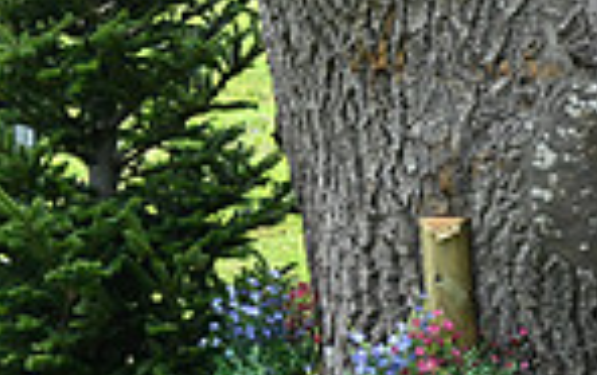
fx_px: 6176
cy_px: -329
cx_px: -553
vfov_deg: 3.5
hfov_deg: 5.4
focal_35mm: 379
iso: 2500
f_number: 9
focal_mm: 95
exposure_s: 1/1000
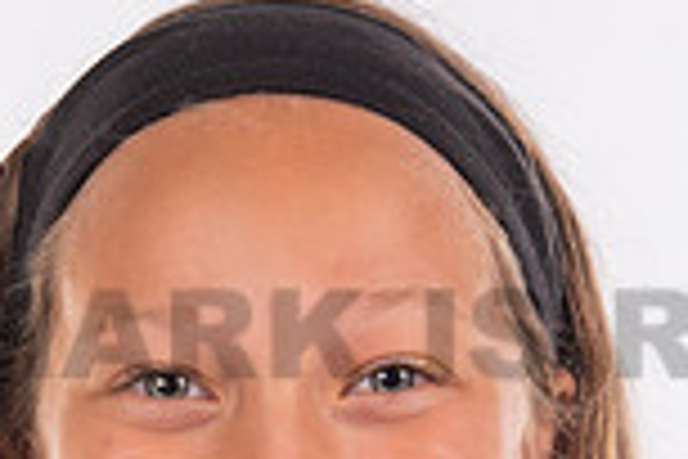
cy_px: 615
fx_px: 4395
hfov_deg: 9.0
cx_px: 320
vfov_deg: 5.9
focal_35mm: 230
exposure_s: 1/200
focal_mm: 52
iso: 500
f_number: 11
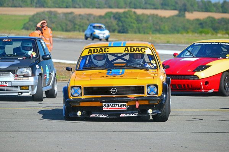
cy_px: 76
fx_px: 2290
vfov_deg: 3.8
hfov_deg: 5.7
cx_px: 114
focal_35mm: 360
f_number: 10
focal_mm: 360
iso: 800
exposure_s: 1/640
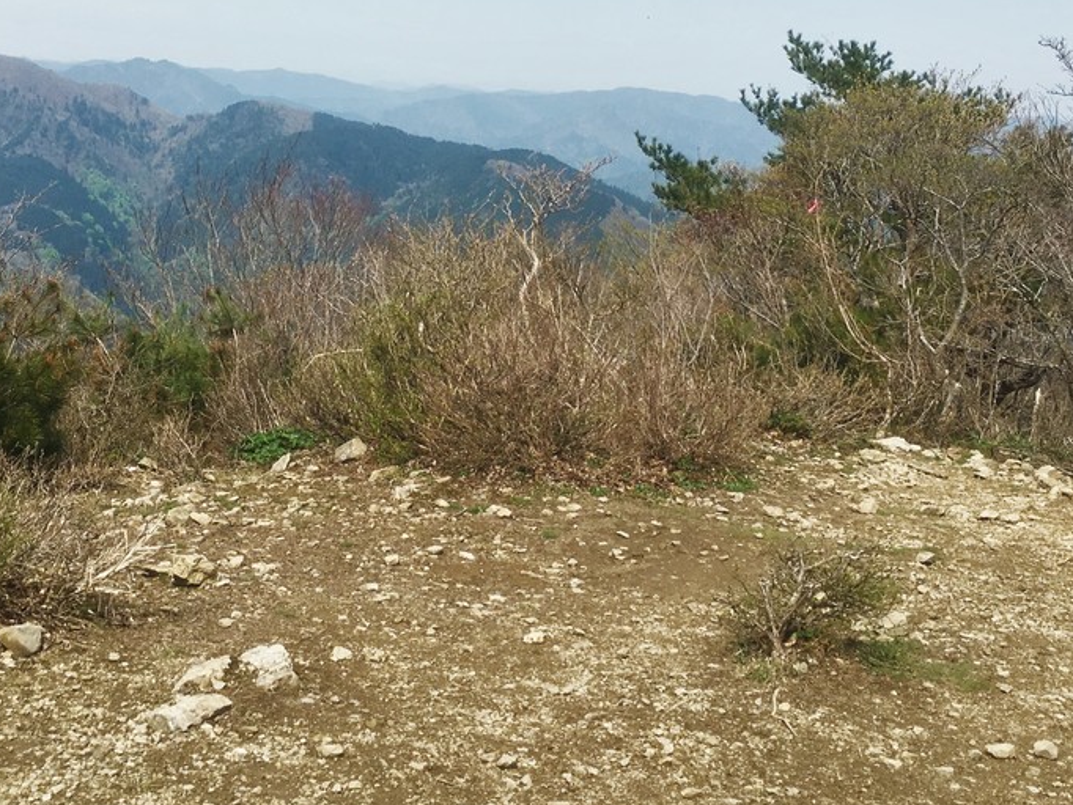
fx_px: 1581
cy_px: 173
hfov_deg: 37.4
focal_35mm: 51
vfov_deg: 28.0
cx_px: 447
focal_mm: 4.15
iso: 25
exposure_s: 1/1789
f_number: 2.2
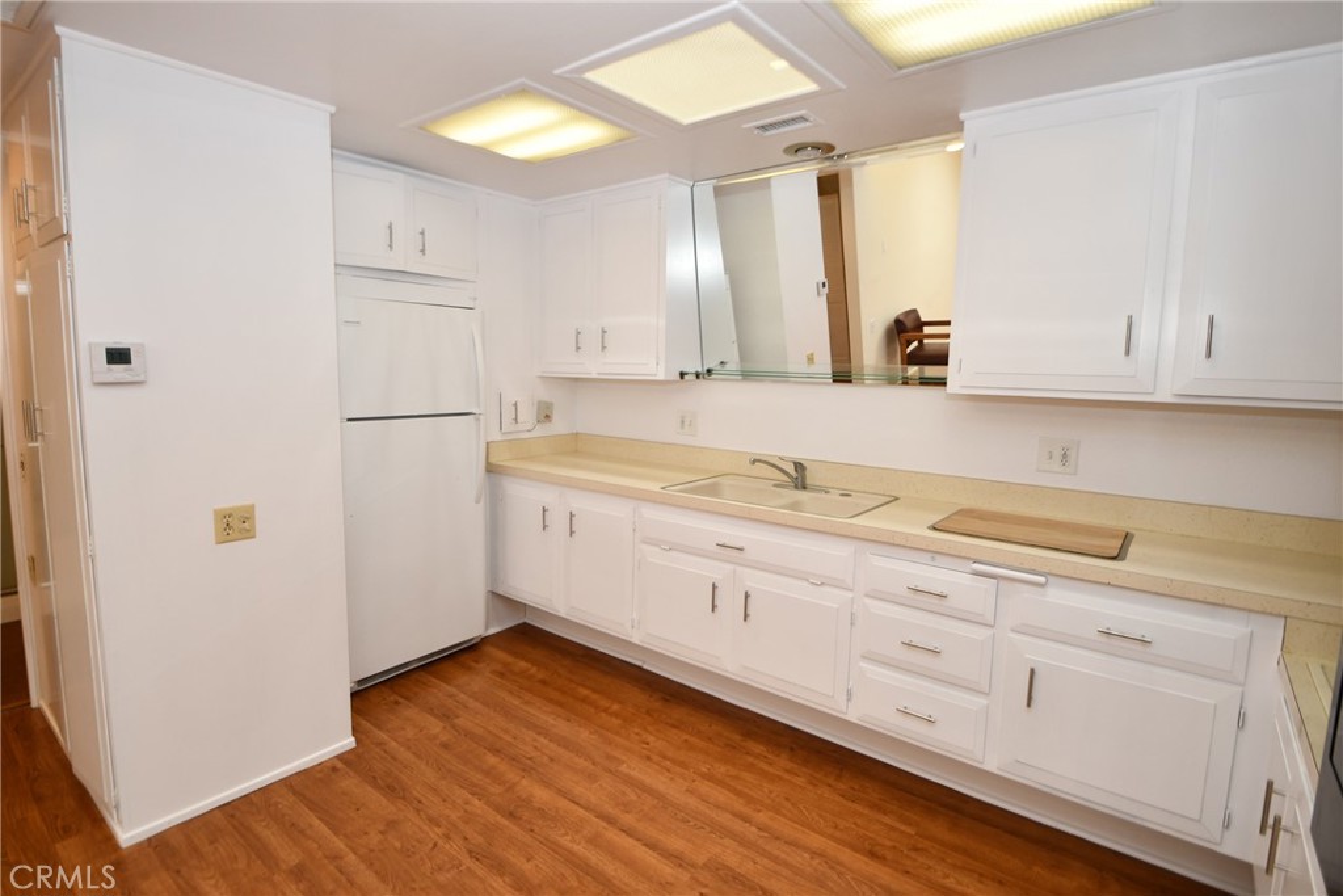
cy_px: 448
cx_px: 672
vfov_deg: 73.8
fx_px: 597
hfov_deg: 96.7
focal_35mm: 16
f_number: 4
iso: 220
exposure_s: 1/60
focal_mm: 11
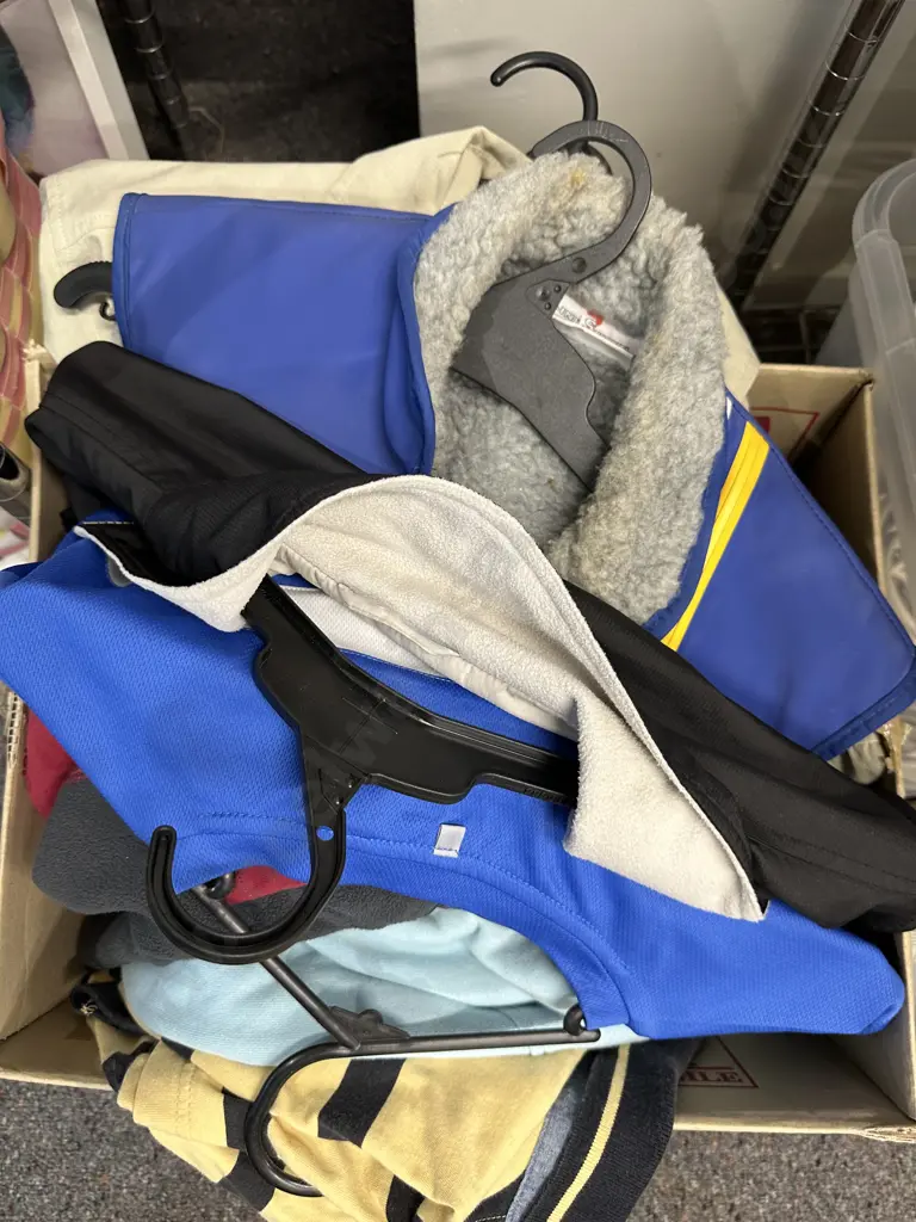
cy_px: 611
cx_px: 458
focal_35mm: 24
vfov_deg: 71.6
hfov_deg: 56.8
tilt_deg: -75.5
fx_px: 847
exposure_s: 1/50
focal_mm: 6.86
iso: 200
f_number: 1.78
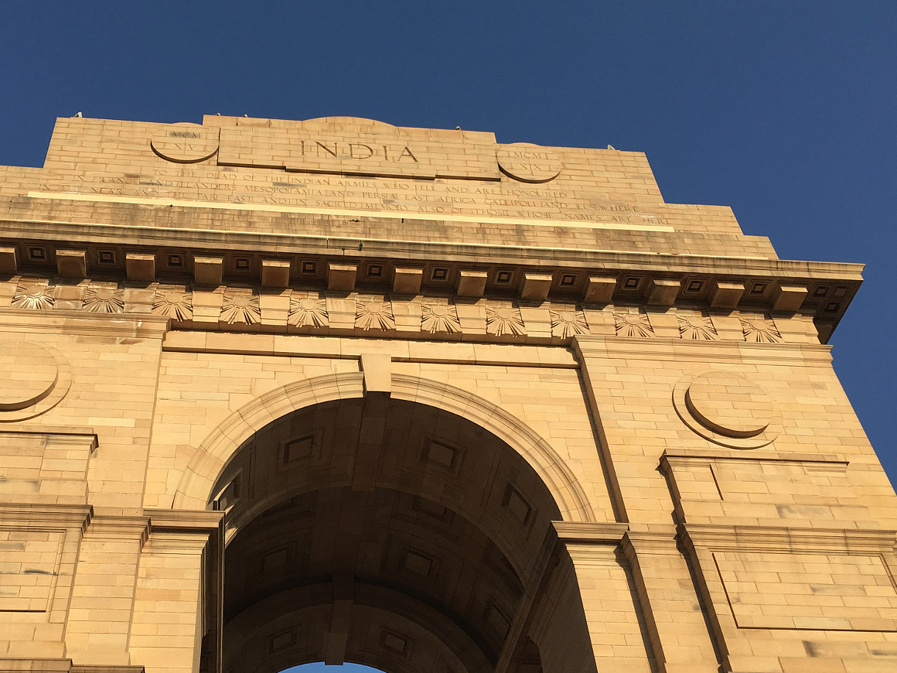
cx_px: 346
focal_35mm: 40
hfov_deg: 46.5
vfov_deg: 35.8
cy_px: 401
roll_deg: +3.2
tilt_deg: +42.3
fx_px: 1037
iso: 25
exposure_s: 1/1374
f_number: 2.2
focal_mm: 4.15
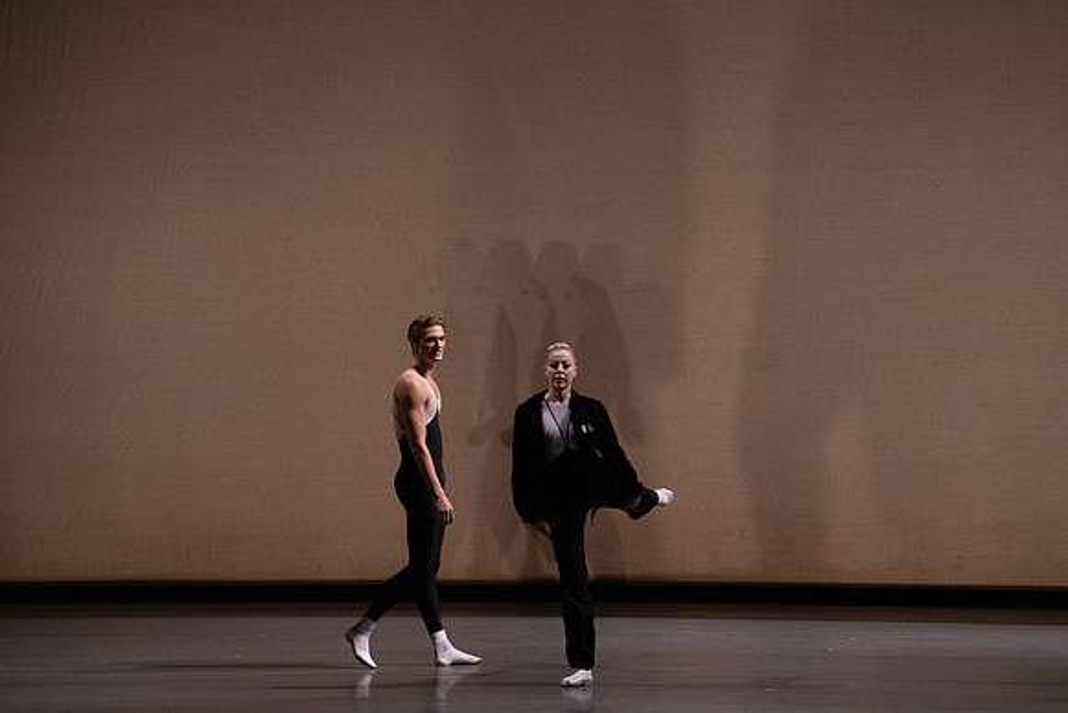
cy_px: 356
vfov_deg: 7.5
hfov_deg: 11.3
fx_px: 5400
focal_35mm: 182
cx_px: 534
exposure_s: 1/500
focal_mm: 182
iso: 12800
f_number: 6.3
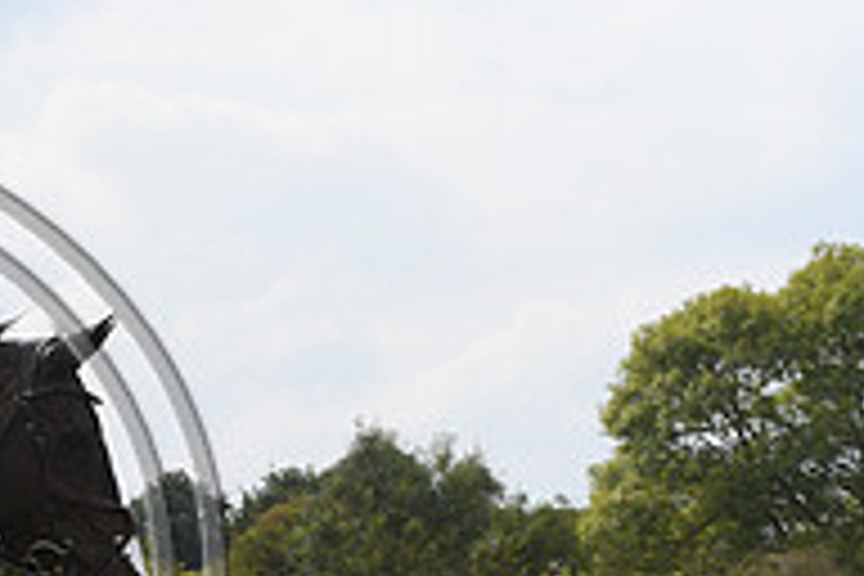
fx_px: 5664
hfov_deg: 8.6
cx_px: -288
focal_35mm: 236
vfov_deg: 5.8
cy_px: 524
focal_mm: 52
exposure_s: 1/1000
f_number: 10
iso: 800
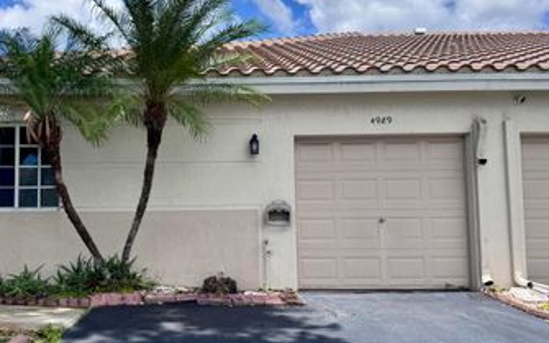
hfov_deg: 51.1
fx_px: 568
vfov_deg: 33.5
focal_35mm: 38
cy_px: 175
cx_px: 210
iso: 80
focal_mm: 6.76
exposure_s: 1/4310
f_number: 1.78
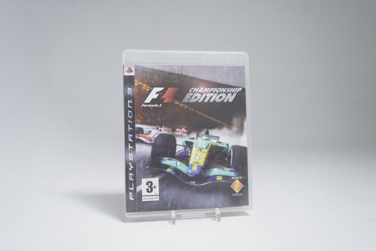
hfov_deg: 51.9
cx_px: 188
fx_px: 386
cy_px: 126
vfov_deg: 35.9
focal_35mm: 37
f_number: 5.6
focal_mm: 37
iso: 640
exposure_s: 1/20
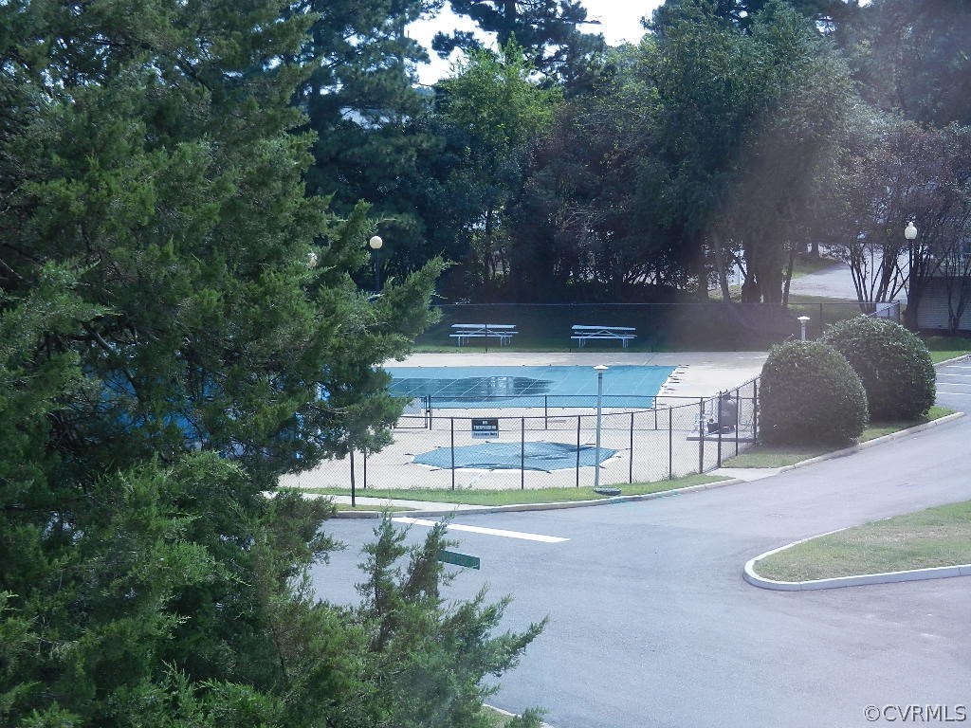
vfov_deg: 18.9
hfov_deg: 25.0
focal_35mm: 78
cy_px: 364
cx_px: 486
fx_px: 2188
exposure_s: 1/400
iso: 160
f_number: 4.8
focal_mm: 14.1
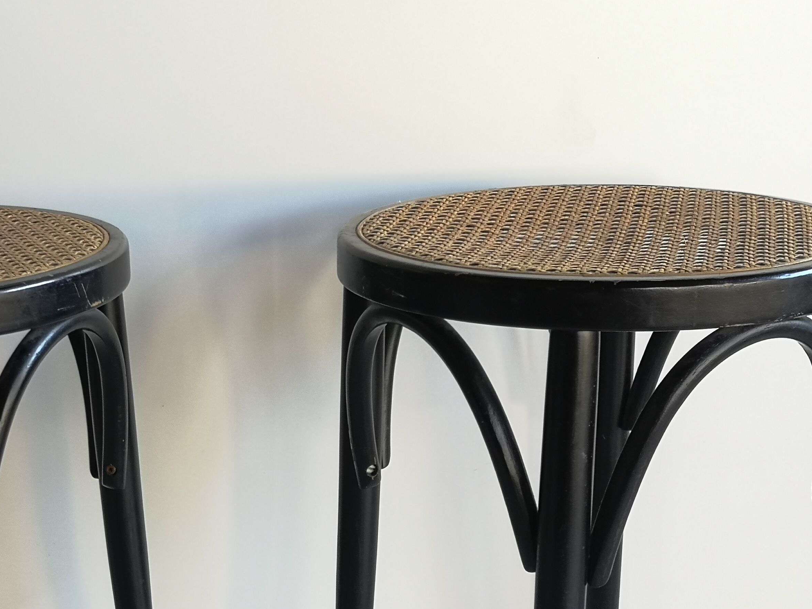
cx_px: 223
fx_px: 1689
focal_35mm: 72
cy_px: 498
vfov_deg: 20.2
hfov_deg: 26.8
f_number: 1.8
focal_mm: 3.95
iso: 80
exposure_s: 1/50
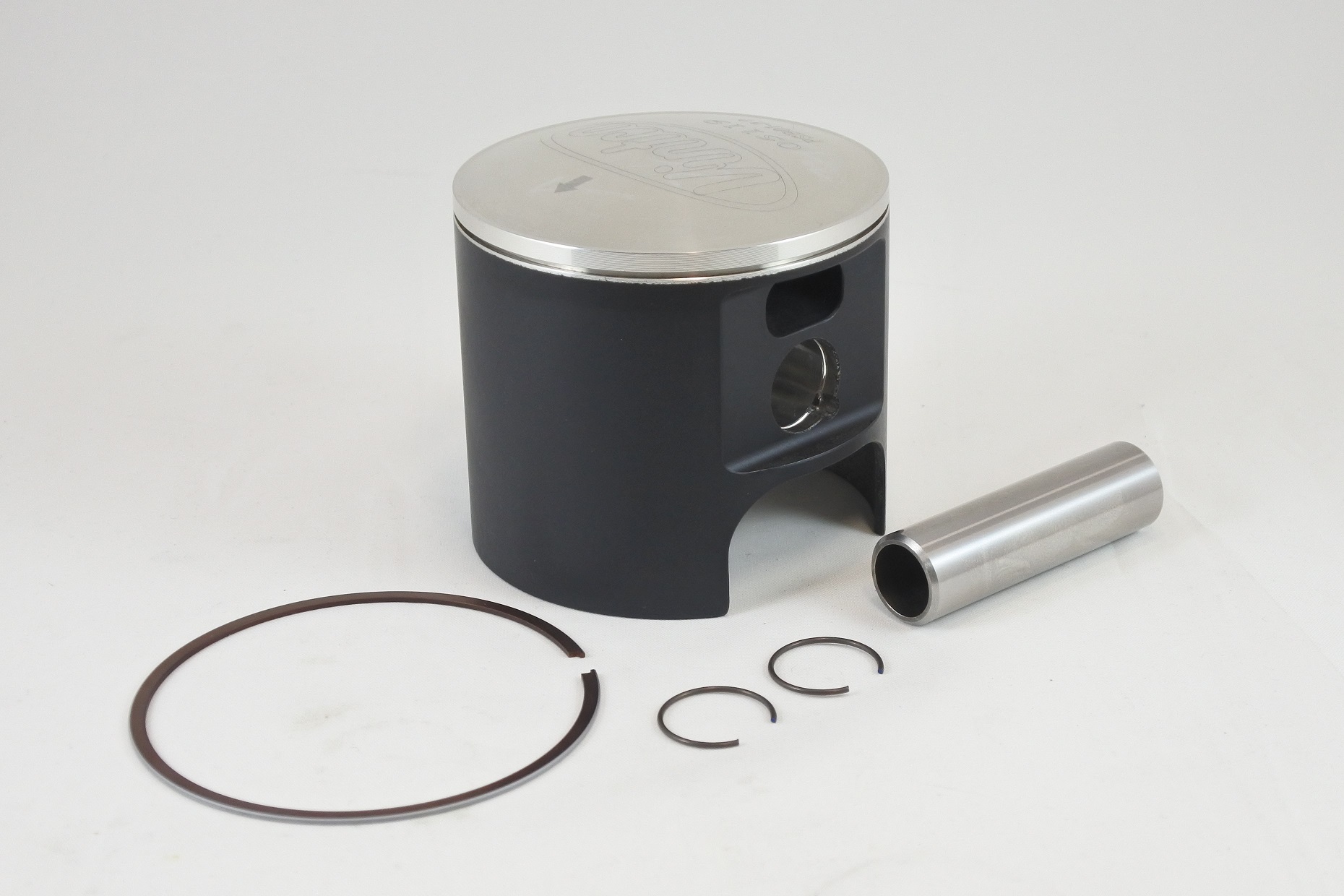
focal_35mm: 49
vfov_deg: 27.5
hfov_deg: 40.3
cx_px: 672
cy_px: 448
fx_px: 1829
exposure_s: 1/125
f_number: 4.5
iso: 500
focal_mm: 18.4
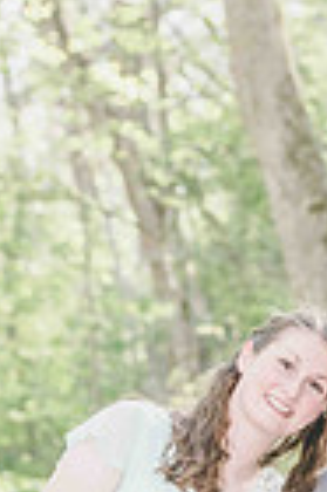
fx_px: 3510
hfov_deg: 5.3
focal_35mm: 257
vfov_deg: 8.0
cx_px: 278
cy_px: 555
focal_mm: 80
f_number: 4.5
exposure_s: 1/400
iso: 800
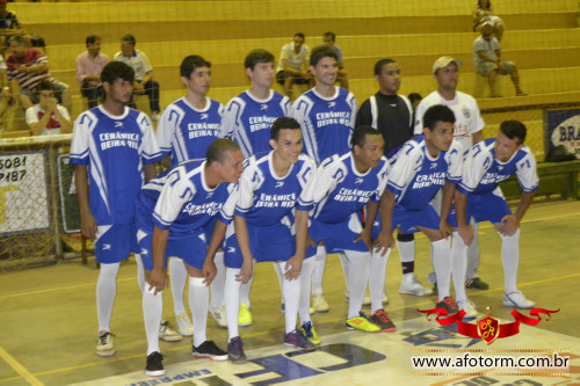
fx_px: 966
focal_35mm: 60
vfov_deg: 22.6
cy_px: 193
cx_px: 290
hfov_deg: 33.4
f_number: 4.5
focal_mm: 40
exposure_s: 1/60
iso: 3200
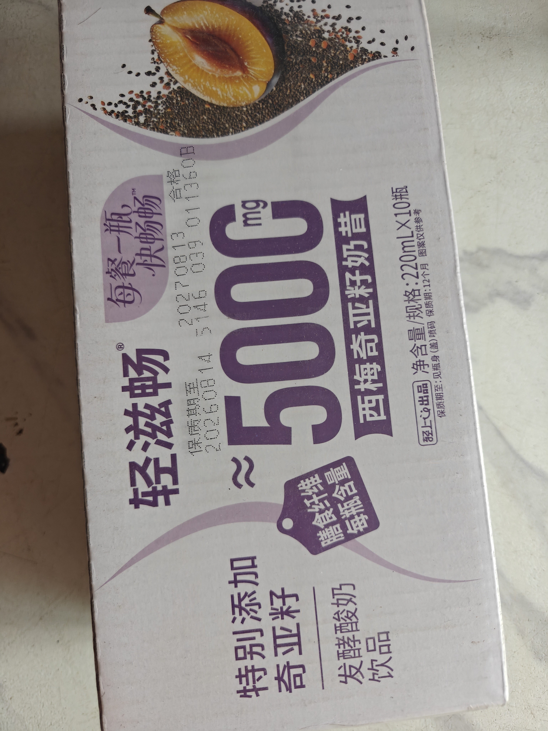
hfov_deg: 58.9
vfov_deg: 73.9
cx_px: 274
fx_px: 485
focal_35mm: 23
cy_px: 366
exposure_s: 1/467
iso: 400
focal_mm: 6.06
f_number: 1.6
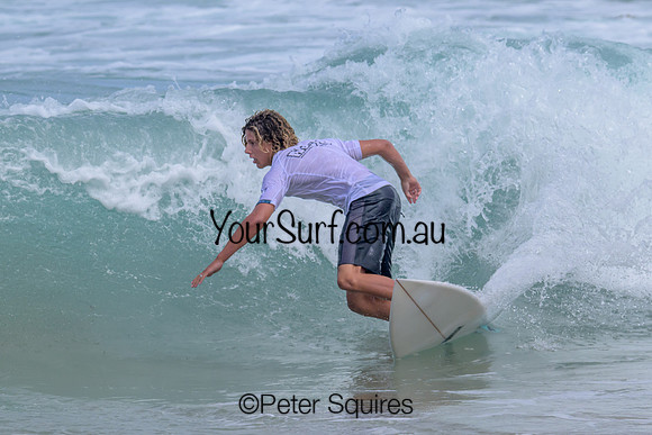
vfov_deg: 2.5
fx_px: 9787
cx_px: 440
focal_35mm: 540
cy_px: 208
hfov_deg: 3.8
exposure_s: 1/2000
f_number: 11
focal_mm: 400
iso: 900
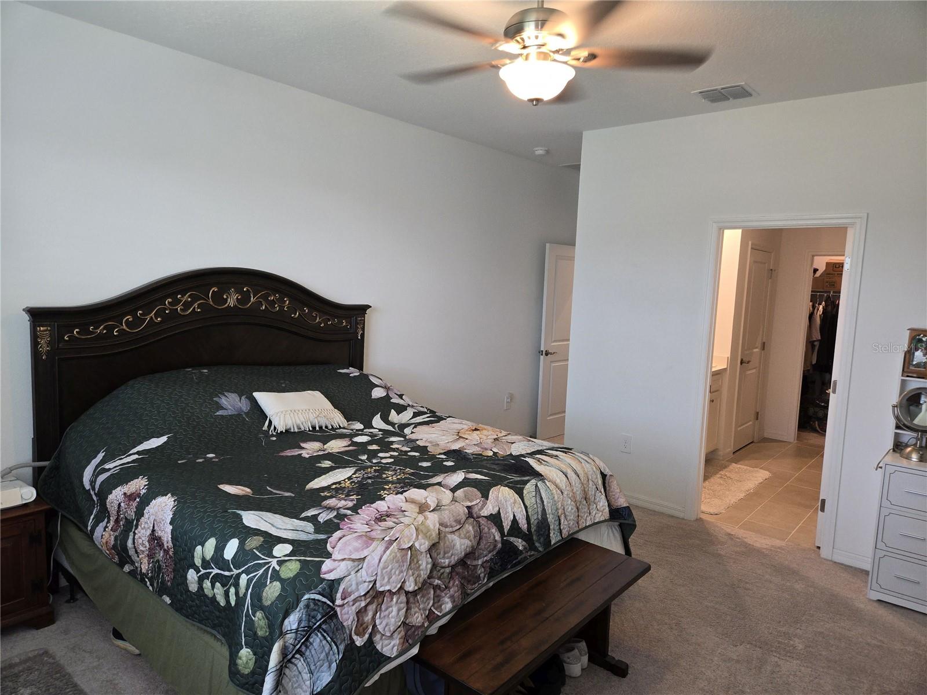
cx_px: 464
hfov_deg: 73.9
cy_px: 348
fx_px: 616
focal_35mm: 23
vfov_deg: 58.9
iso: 100
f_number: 1.8
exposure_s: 1/60
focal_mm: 5.4
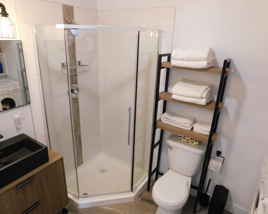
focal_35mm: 24
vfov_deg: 58.8
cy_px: 107
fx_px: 190
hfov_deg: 70.3
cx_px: 129
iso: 250
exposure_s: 1/30
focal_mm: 4
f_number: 3
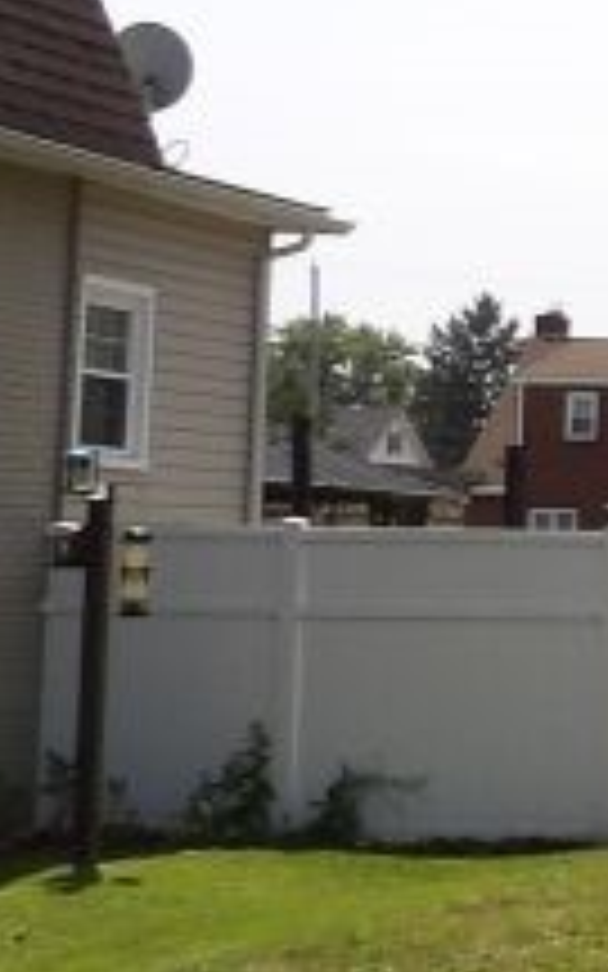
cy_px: 364
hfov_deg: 8.7
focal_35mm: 118
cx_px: 1959
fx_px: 3128
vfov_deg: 17.6
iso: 100
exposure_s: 1/592
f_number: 4.6
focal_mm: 4.3
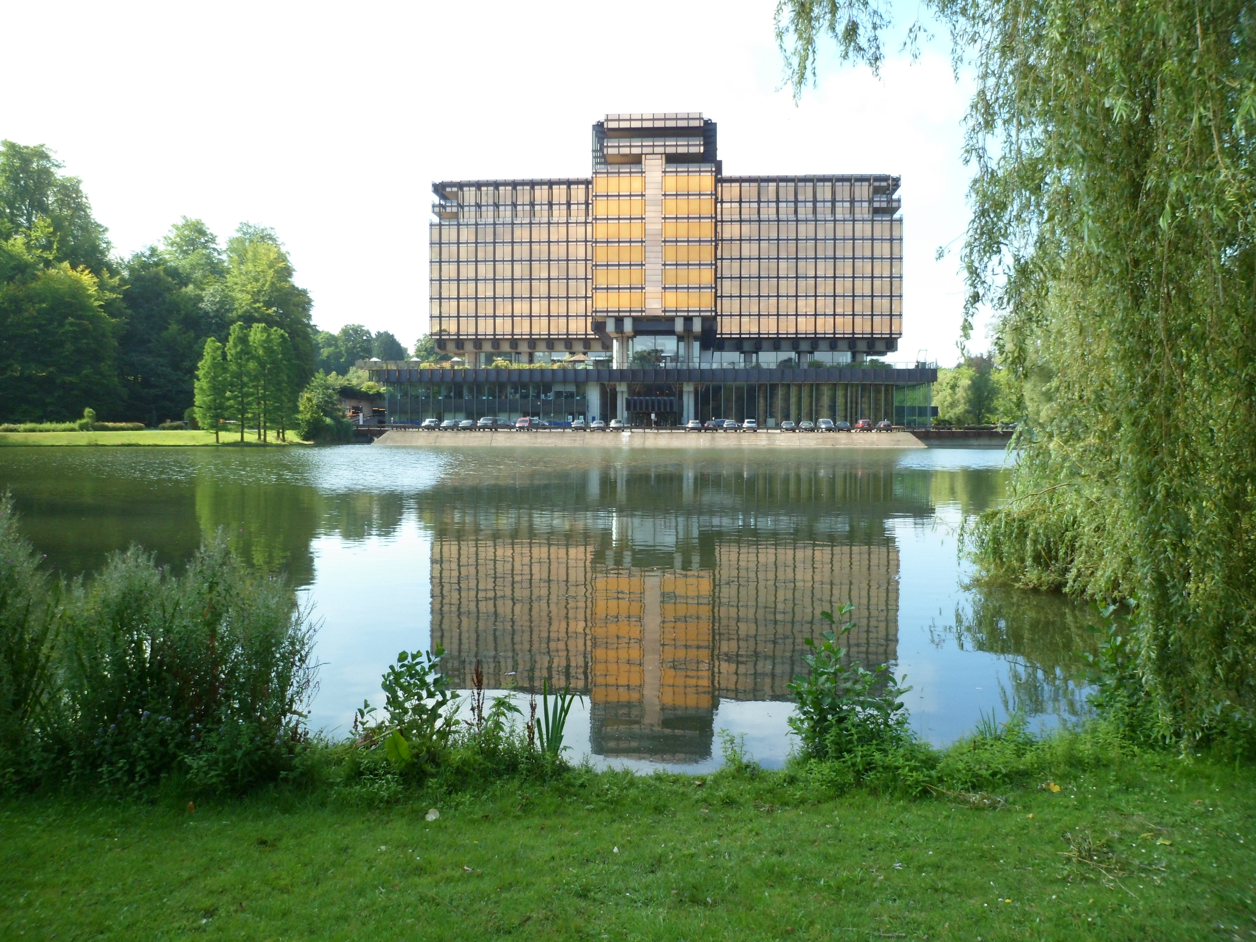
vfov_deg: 53.1
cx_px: 628
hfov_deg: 67.3
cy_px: 471
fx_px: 943
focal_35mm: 26
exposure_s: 1/250
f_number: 3.3
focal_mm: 4.9
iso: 80
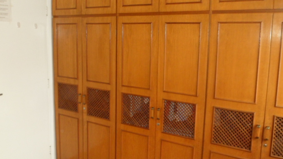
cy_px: 73
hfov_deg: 56.5
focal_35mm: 35
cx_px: 125
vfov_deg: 33.7
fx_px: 263
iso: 200
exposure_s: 1/45
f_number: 3.3
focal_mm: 4.9
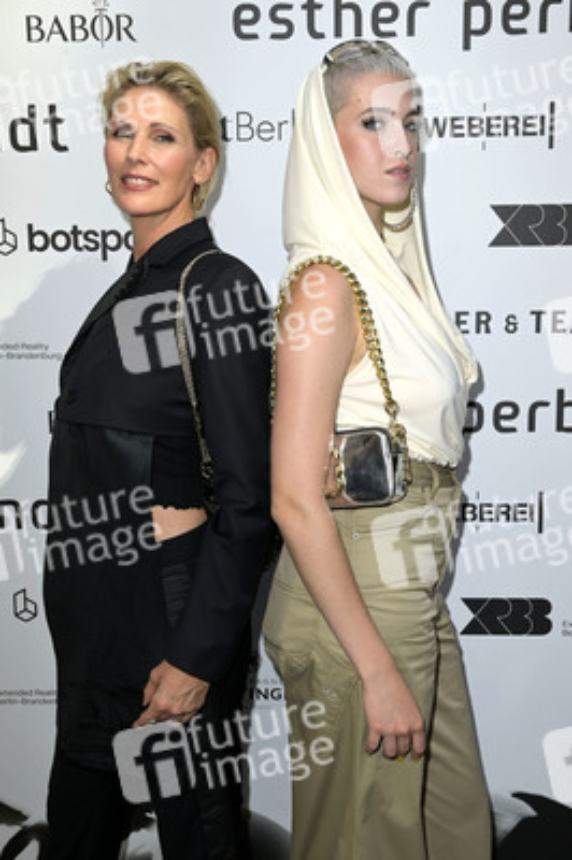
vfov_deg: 50.7
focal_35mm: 38
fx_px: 907
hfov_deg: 35.0
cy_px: 430
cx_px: 286
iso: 400
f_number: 8
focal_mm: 38
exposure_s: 1/200
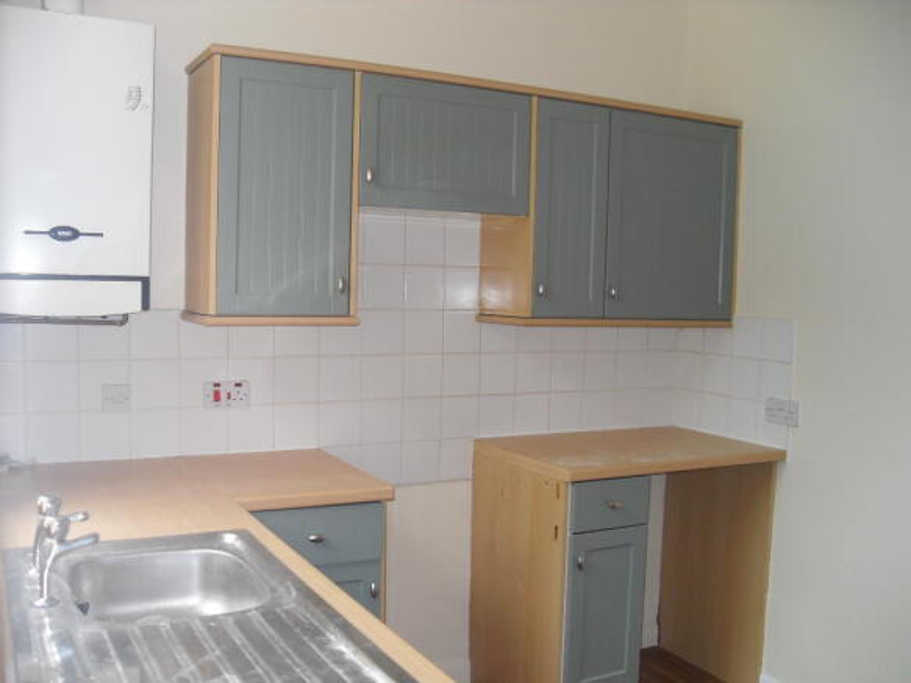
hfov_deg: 54.0
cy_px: 342
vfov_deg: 41.8
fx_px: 895
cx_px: 456
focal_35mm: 34
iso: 100
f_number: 2.8
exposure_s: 1/45
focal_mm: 6.3
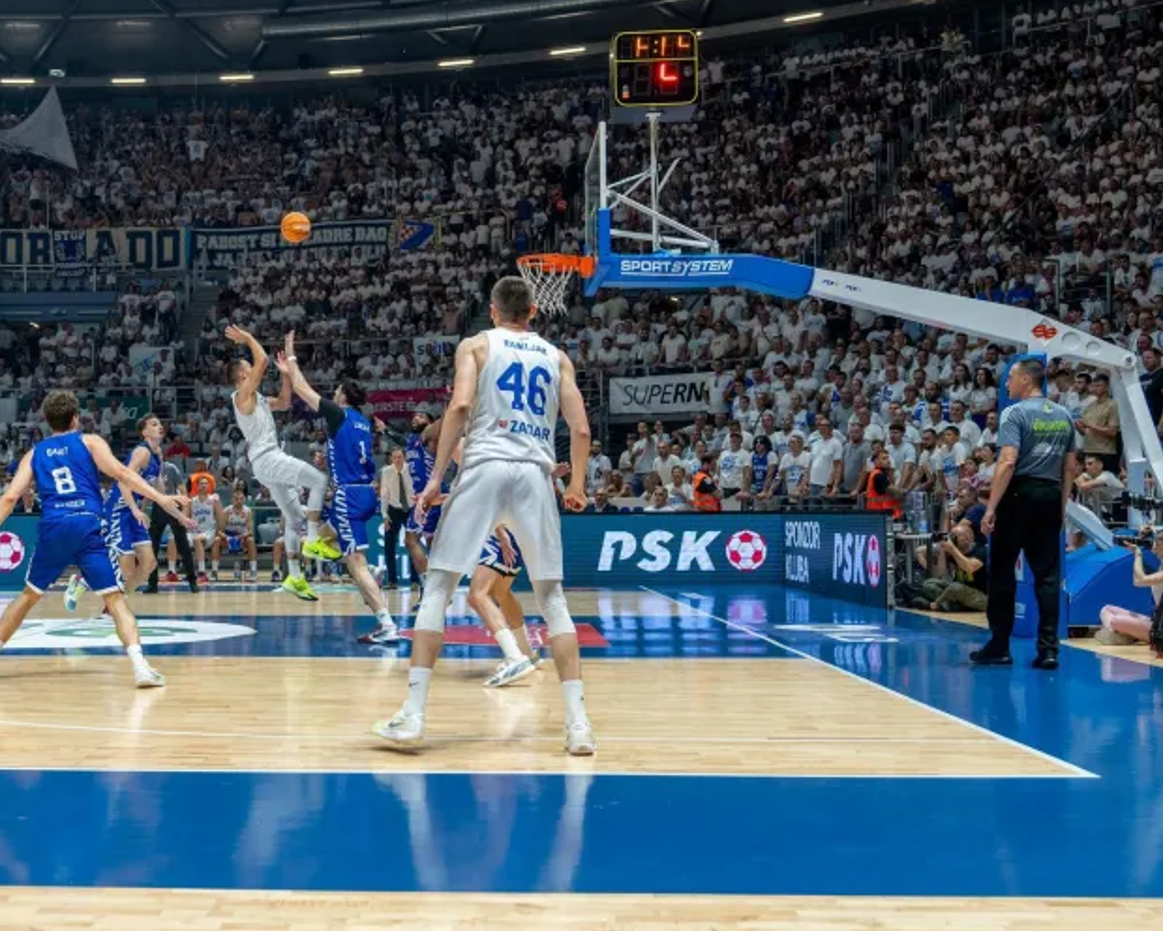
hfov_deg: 47.9
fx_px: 1308
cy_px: 470
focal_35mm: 38
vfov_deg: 39.2
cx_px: 548
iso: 1000
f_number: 4
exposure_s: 1/500
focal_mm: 33
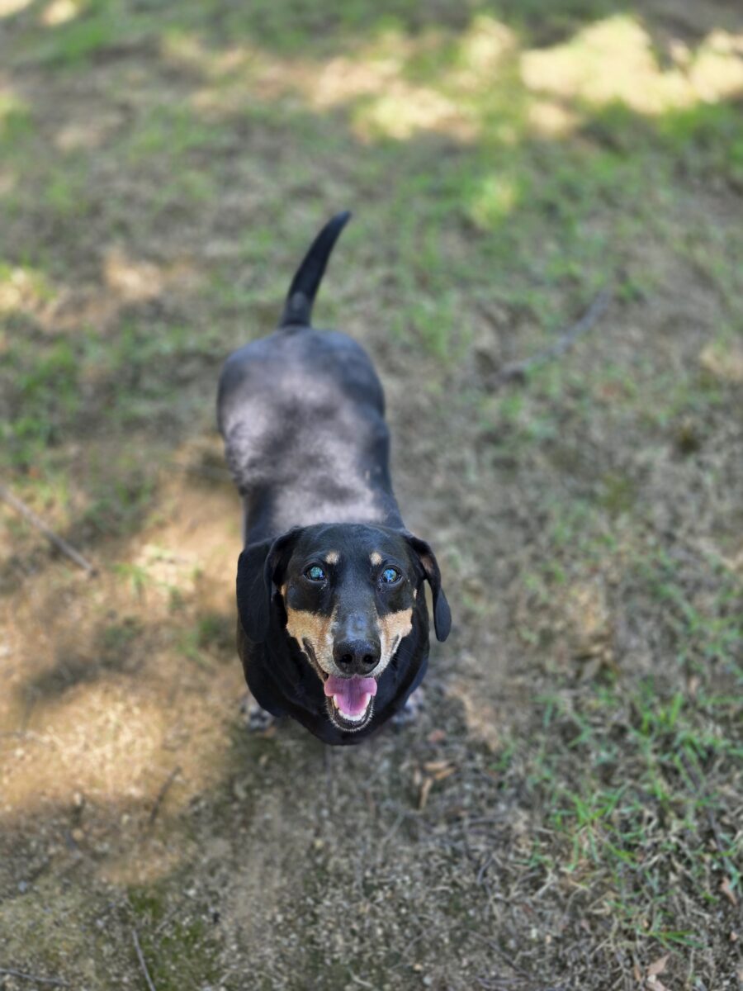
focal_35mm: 23
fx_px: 658
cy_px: 496
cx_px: 372
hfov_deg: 58.9
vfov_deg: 73.9
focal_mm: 6.3
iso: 50
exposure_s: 1/180
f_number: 1.7
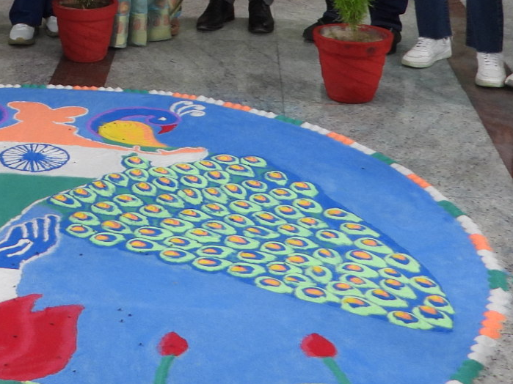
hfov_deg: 23.8
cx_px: -15
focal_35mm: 78
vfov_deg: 17.9
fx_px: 1156
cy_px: -78
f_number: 2.8
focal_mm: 4.3
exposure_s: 1/30
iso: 160
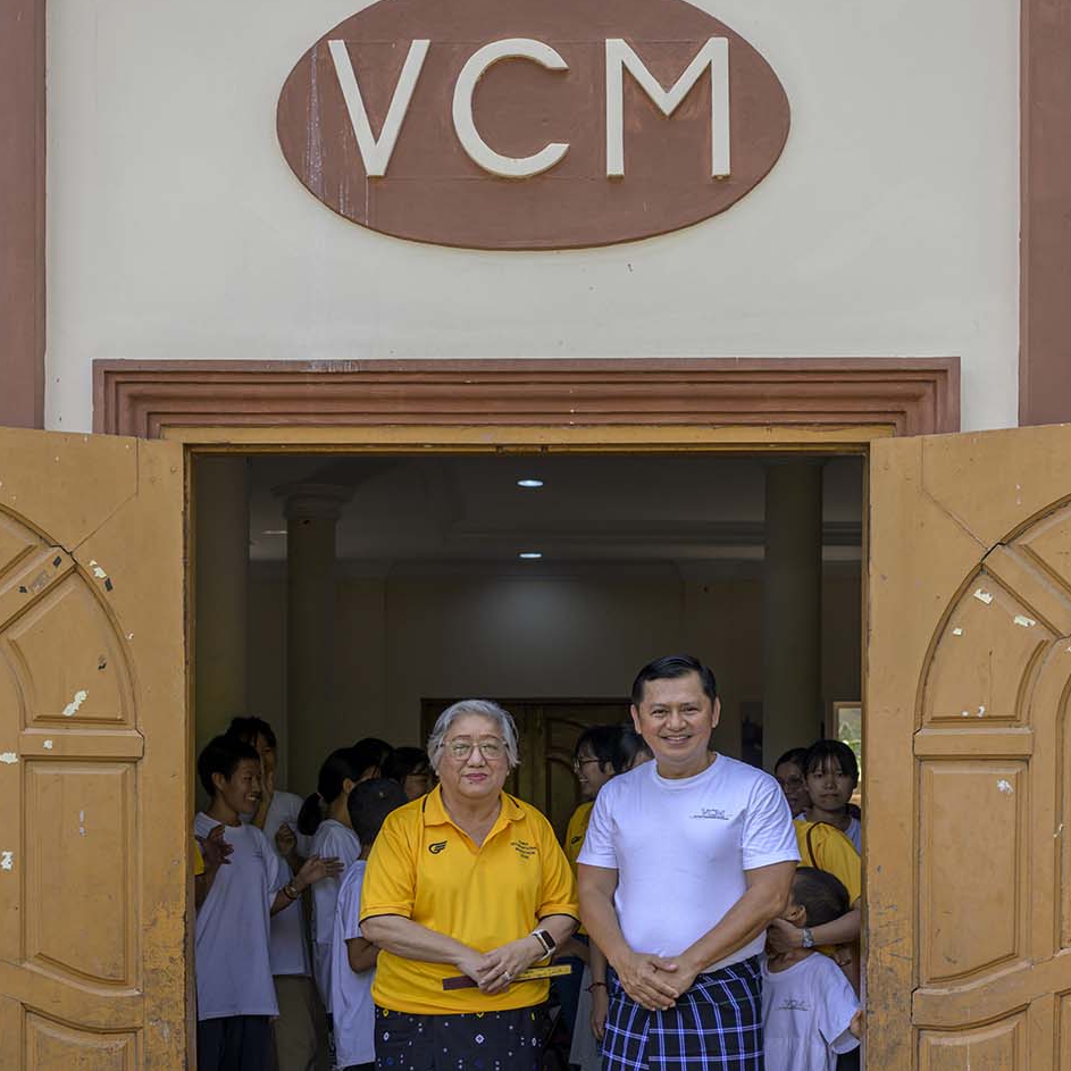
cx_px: 534
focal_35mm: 48
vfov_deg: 35.3
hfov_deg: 35.4
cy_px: 629
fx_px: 1680
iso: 110
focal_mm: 37
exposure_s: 1/200
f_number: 4
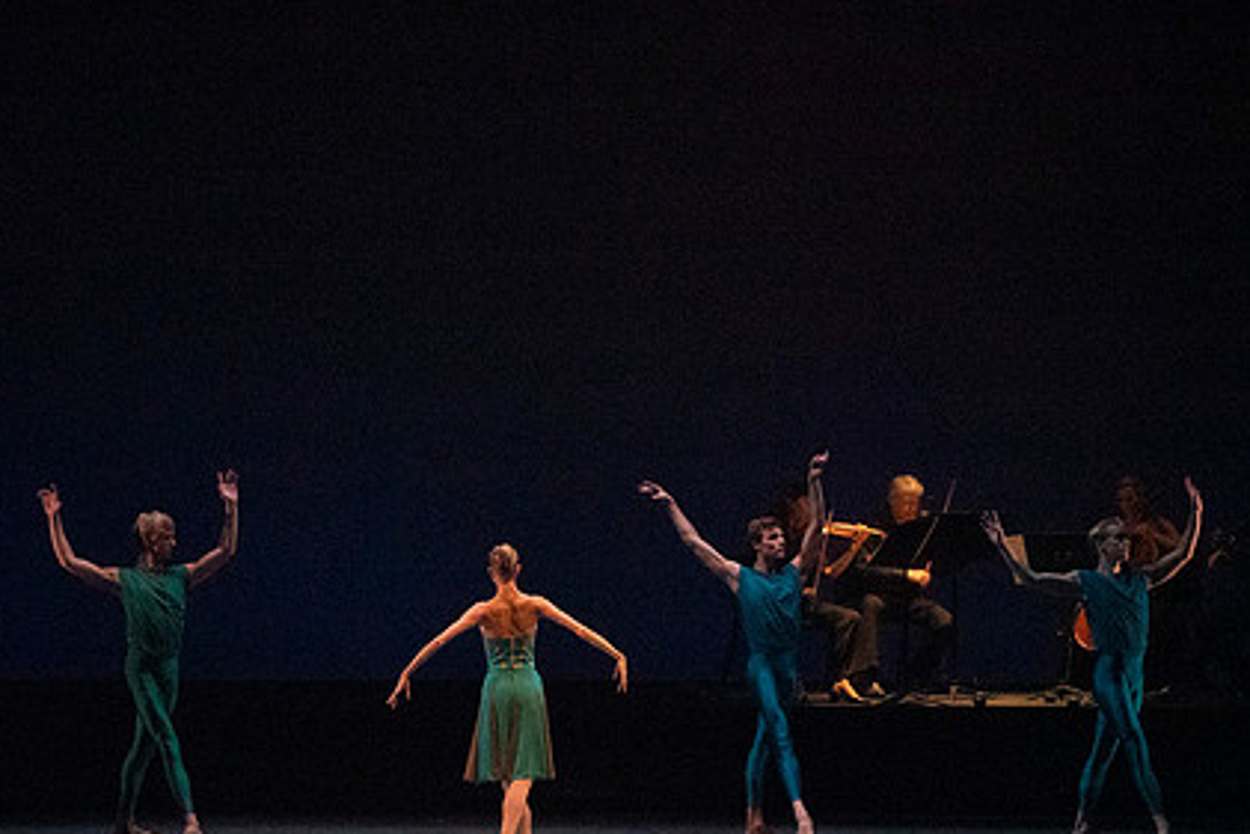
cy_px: 420
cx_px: 416
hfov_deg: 9.1
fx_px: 7849
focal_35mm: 226
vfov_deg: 6.1
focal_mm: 164
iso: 25600
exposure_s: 1/400
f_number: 8
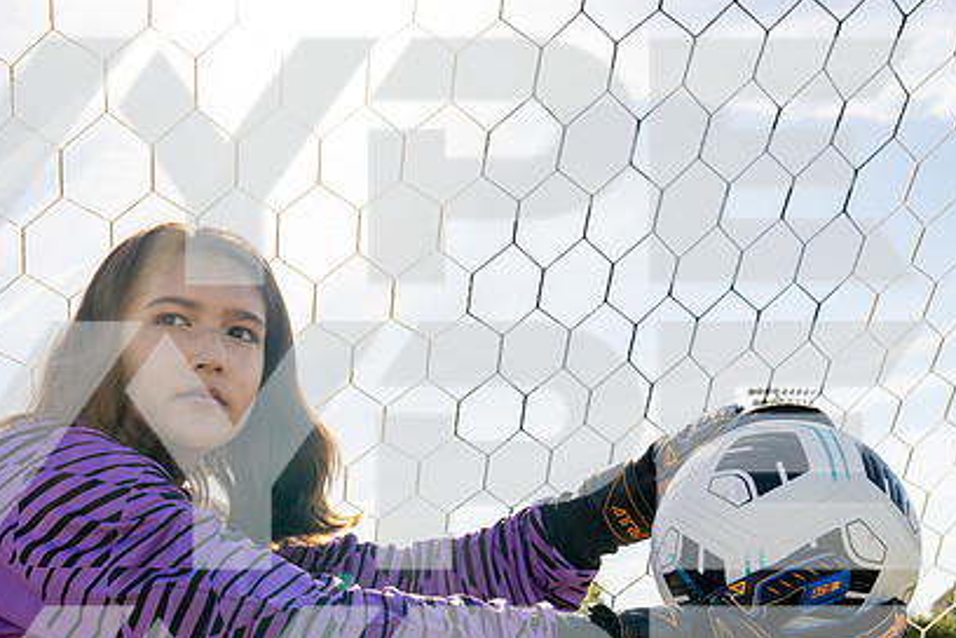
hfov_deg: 36.5
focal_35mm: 54
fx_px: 1434
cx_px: 330
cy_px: 447
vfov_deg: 24.9
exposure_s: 1/250
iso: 200
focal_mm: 38
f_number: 11
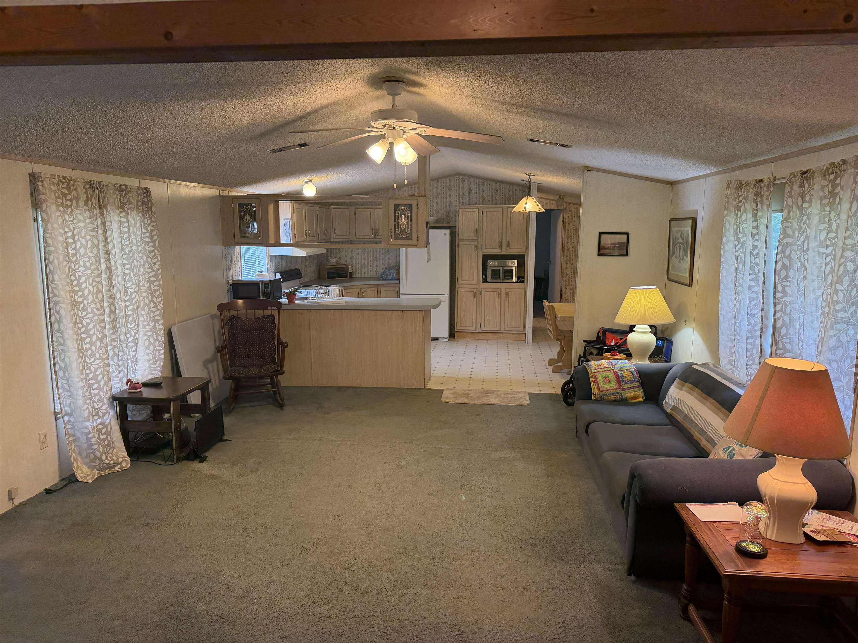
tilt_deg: -8.8
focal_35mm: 24
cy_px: 322
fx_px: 595
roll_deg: +0.4
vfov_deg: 56.8
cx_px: 429
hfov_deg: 71.6
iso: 320
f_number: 1.78
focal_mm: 6.76
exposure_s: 1/120
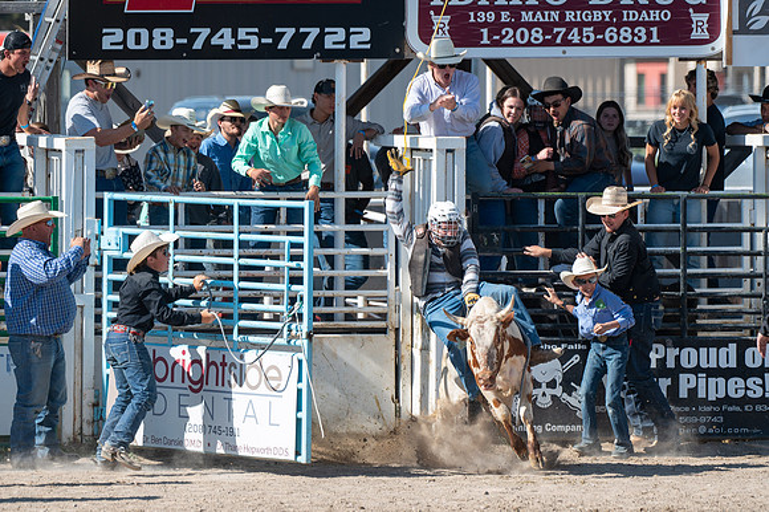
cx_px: 398
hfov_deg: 6.4
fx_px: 6895
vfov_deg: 4.3
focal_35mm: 323
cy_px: 280
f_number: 5.6
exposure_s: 1/1000
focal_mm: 290
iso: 320
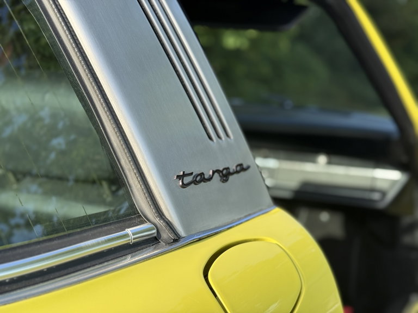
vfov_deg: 30.3
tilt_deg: -8.8
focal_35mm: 48
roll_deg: -1.6
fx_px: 580
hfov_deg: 39.7
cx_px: 209
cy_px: 156
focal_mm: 6.76
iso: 80
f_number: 1.78
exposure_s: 1/1203
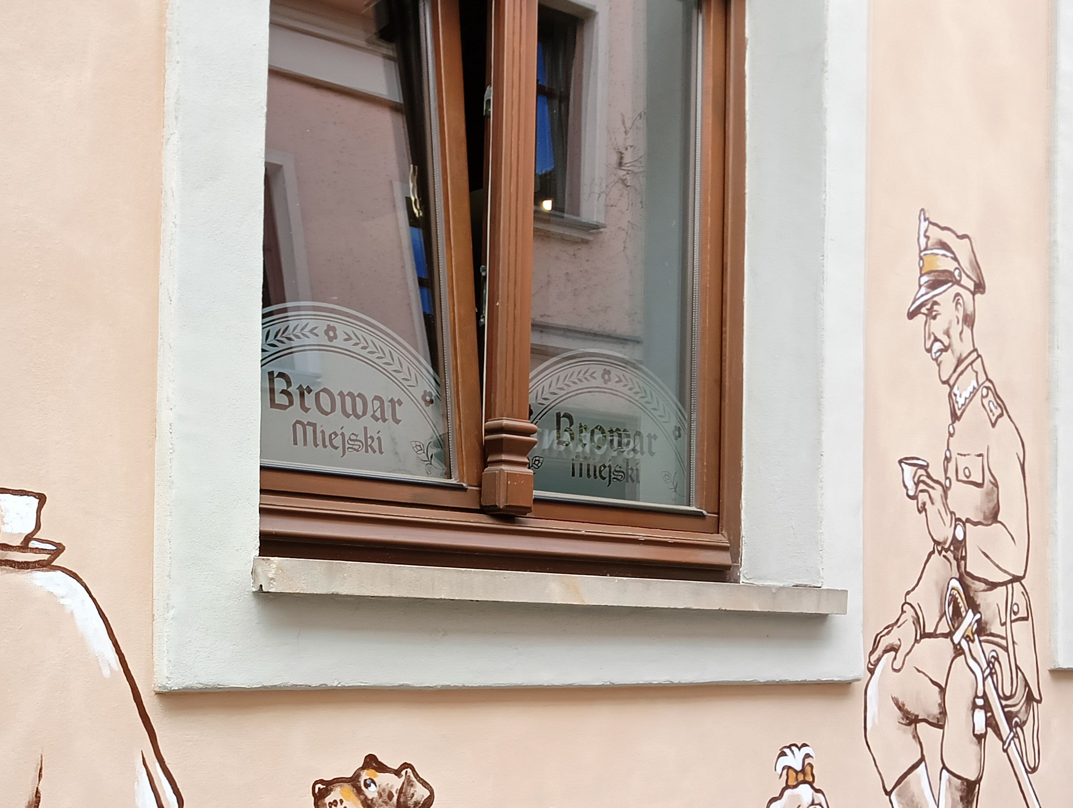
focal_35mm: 45
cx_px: 202
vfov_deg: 31.9
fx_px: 1397
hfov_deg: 40.2
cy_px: 559
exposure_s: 1/100
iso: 50
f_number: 1.8
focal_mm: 4.05
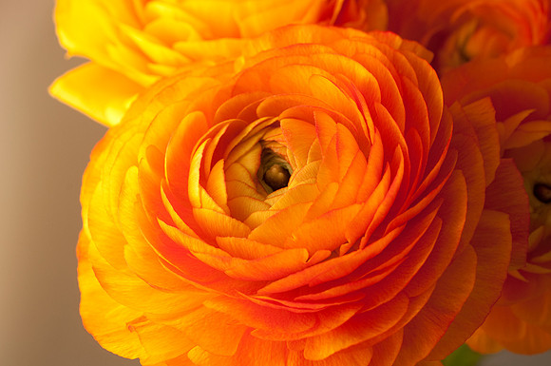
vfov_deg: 18.1
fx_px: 1146
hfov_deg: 27.0
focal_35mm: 75
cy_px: 183
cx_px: 276
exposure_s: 1/125
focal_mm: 50
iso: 200
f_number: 8
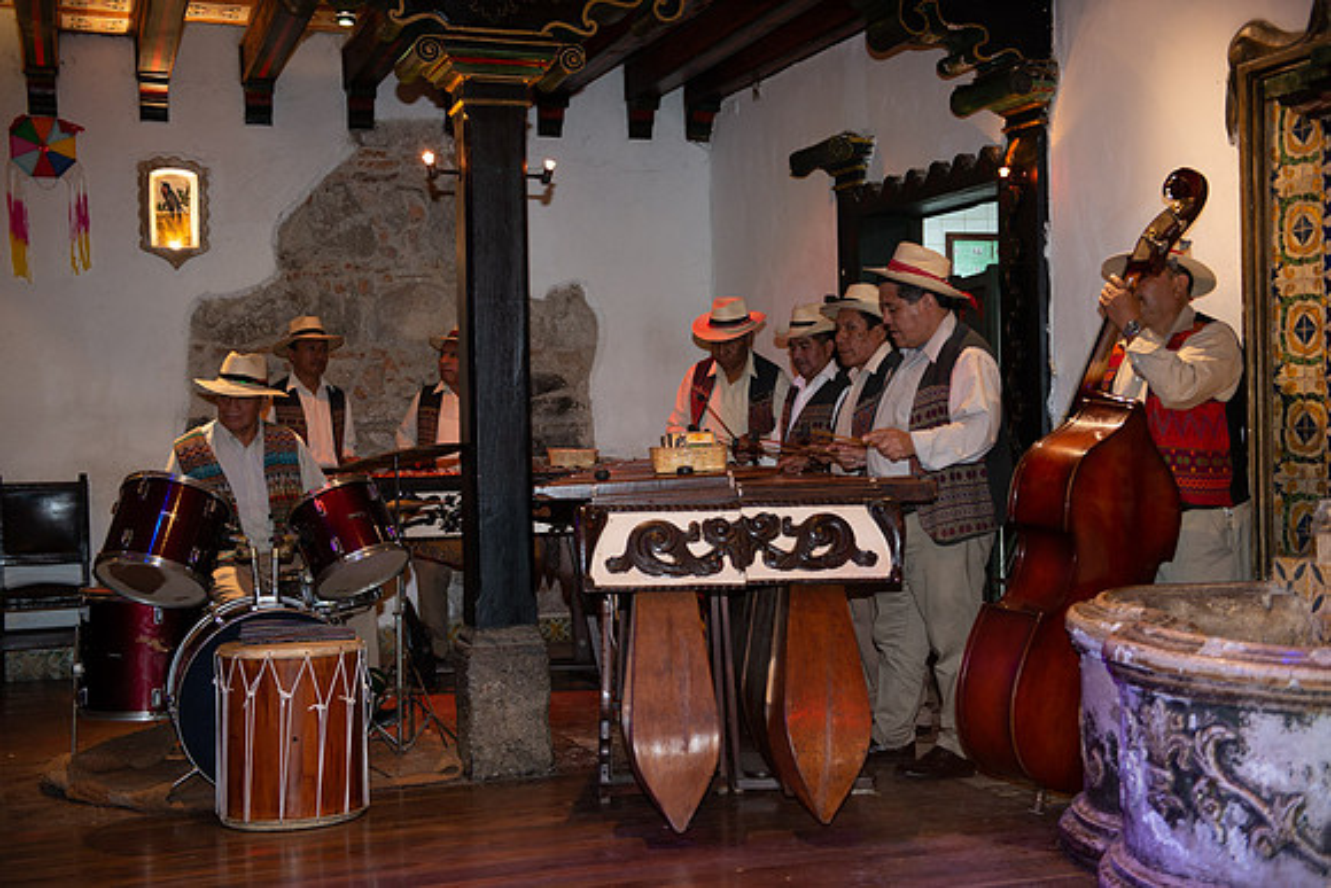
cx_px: 666
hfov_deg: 41.1
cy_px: 444
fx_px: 1775
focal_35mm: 48
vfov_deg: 28.1
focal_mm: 48
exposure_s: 1/80
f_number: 2.8
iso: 1000
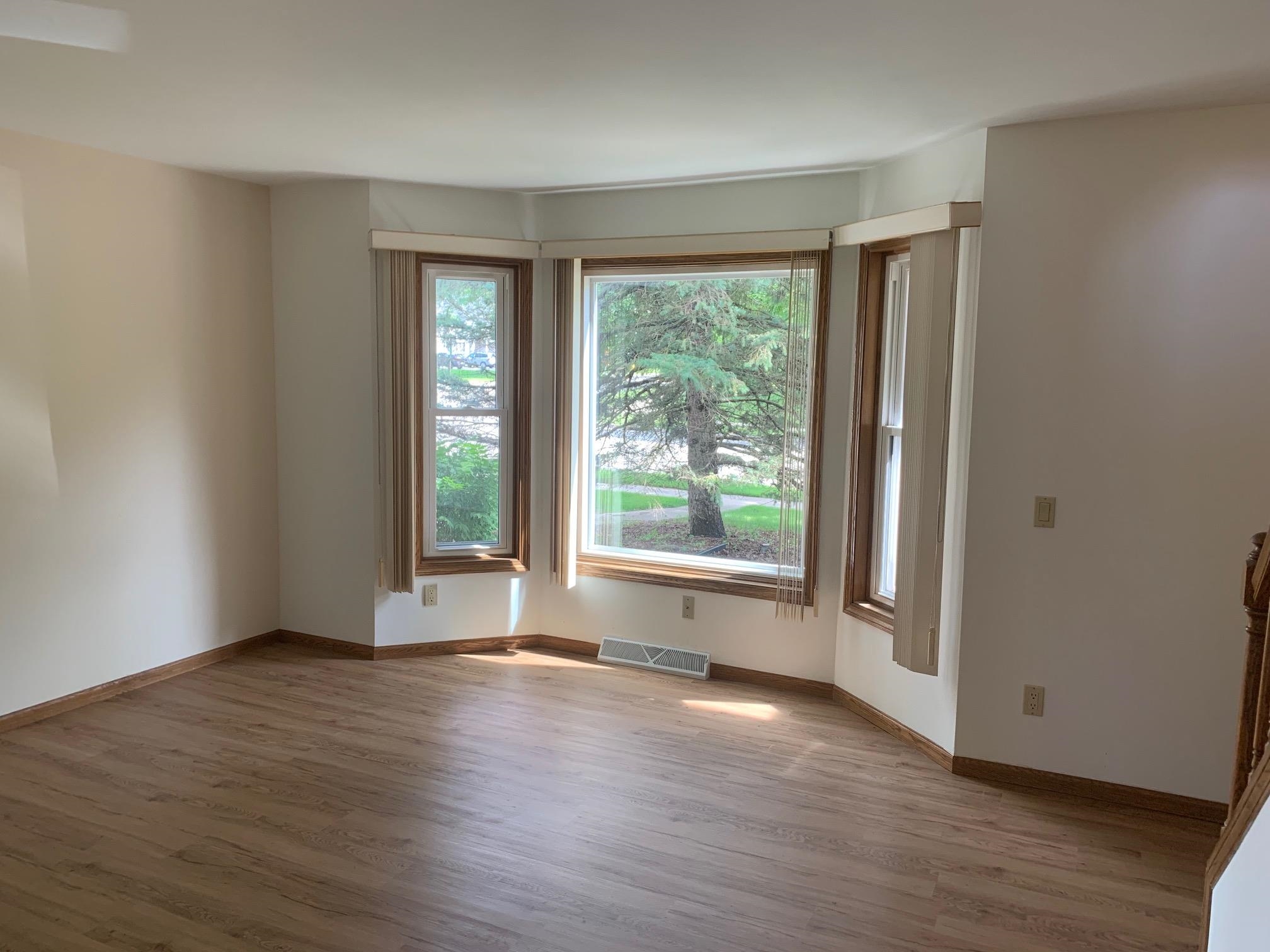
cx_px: 635
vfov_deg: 53.1
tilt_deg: -7.5
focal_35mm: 26
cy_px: 476
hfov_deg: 67.3
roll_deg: -1.5
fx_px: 954
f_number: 1.8
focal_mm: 4.25
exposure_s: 1/116
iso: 100
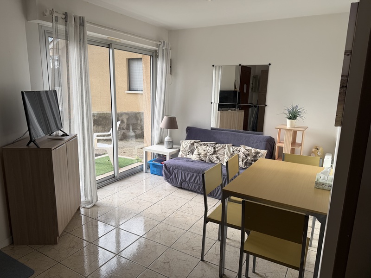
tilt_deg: -11.2
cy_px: 139
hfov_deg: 71.6
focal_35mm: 24
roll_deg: -0.3
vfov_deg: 56.8
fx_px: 257
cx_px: 186
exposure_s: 1/649
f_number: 1.78
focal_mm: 6.76
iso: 80
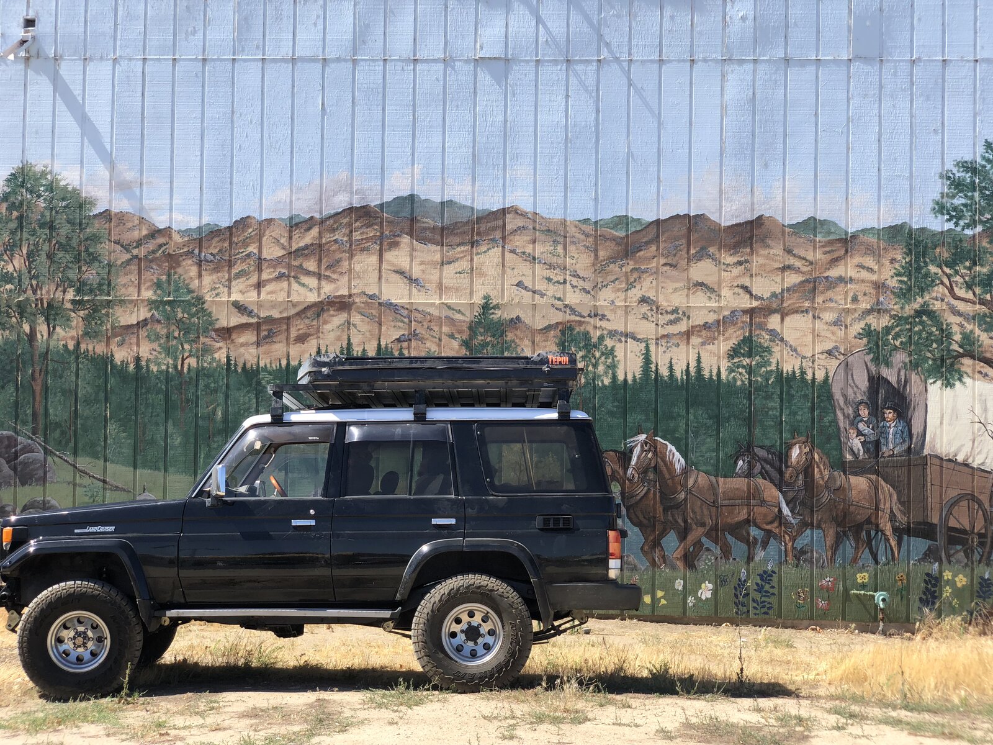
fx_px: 1492
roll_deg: -0.4
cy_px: 372
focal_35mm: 52
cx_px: 496
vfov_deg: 28.0
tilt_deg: +1.7
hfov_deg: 36.8
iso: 16
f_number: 2.4
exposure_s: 1/521
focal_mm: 6
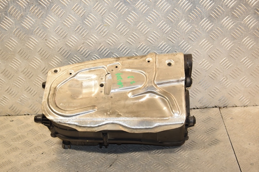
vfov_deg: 23.8
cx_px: 130
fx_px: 410
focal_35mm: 57
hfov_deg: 35.1
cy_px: 86
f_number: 5.6
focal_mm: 38
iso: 800
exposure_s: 1/200
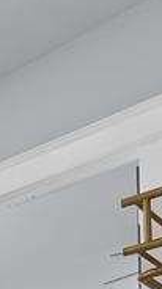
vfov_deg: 21.9
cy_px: 489
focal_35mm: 70
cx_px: -404
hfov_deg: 9.5
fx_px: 537
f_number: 9
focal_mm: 12
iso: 640
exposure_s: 1/25
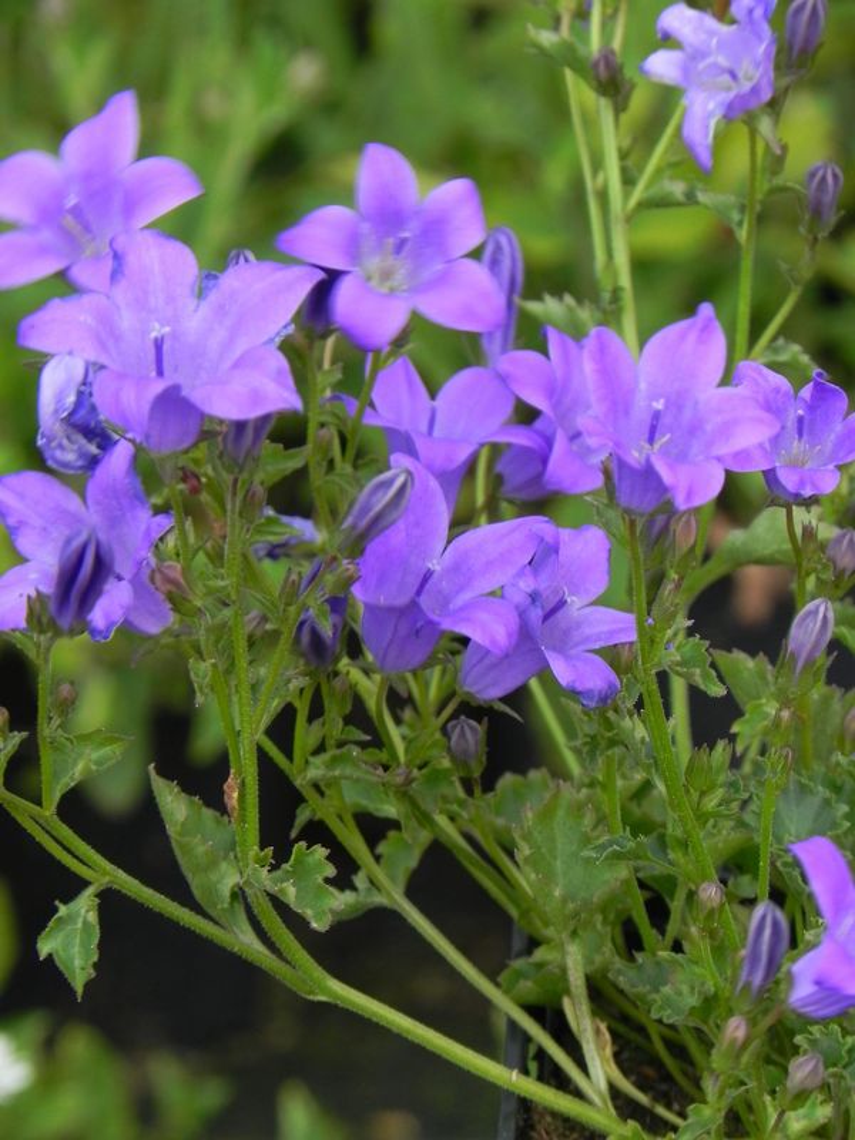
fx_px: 8134
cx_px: 428
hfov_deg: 6.0
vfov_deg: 8.0
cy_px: 570
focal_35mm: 247
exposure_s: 1/50
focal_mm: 44
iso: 160
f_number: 5
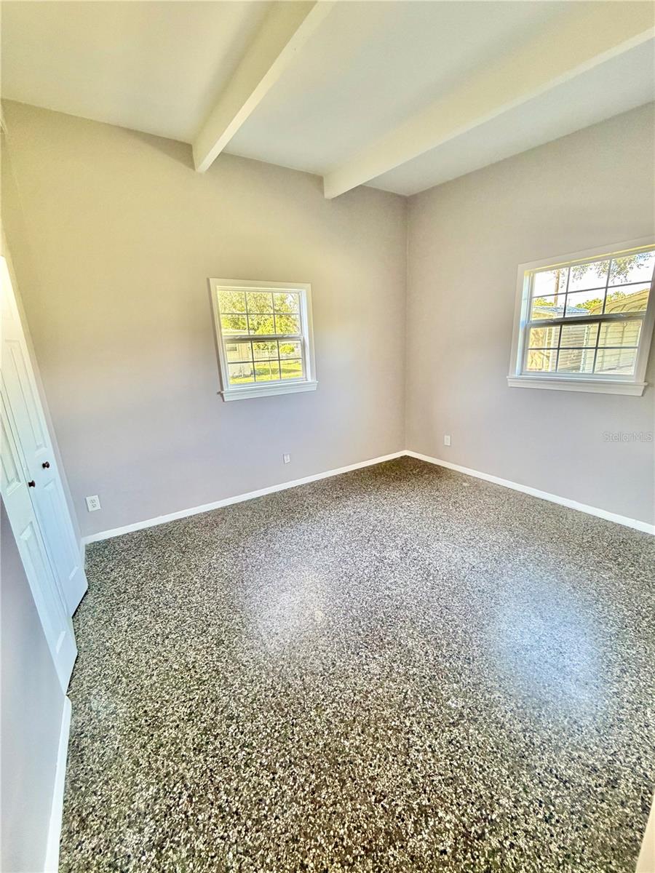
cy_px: 436
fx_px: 353
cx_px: 328
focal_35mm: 14
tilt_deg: -14.0
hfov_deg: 85.7
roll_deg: +3.5
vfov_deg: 102.1
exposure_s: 1/84
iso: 320
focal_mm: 2.22
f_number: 2.2
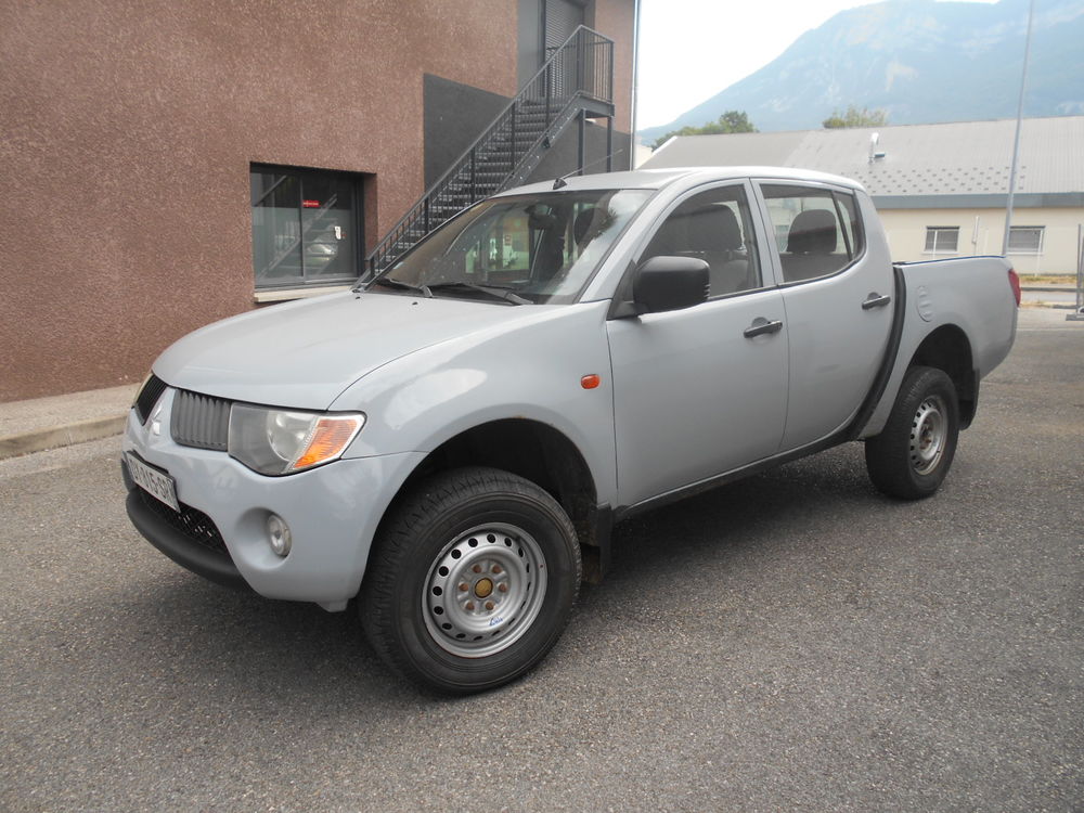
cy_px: 406
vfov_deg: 53.1
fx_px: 814
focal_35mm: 26
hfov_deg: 67.3
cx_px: 542
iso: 80
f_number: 3.2
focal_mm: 4.6
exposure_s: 1/125
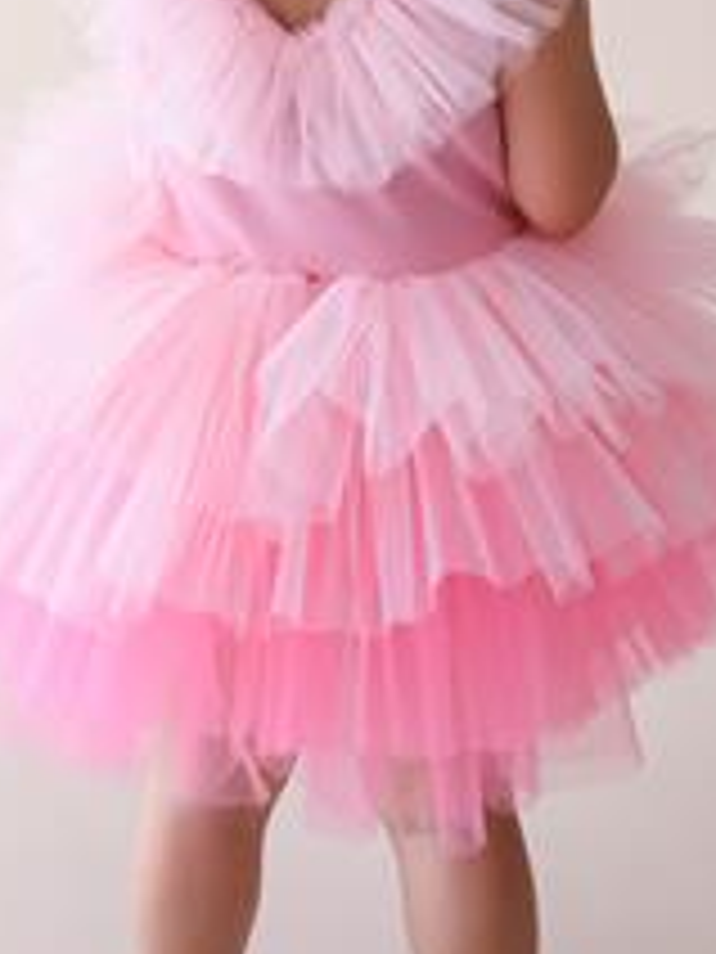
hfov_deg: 15.9
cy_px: -124
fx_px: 2565
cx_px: 464
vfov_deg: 20.0
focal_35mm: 93
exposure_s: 1/320
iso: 80
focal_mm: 35
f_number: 1.8
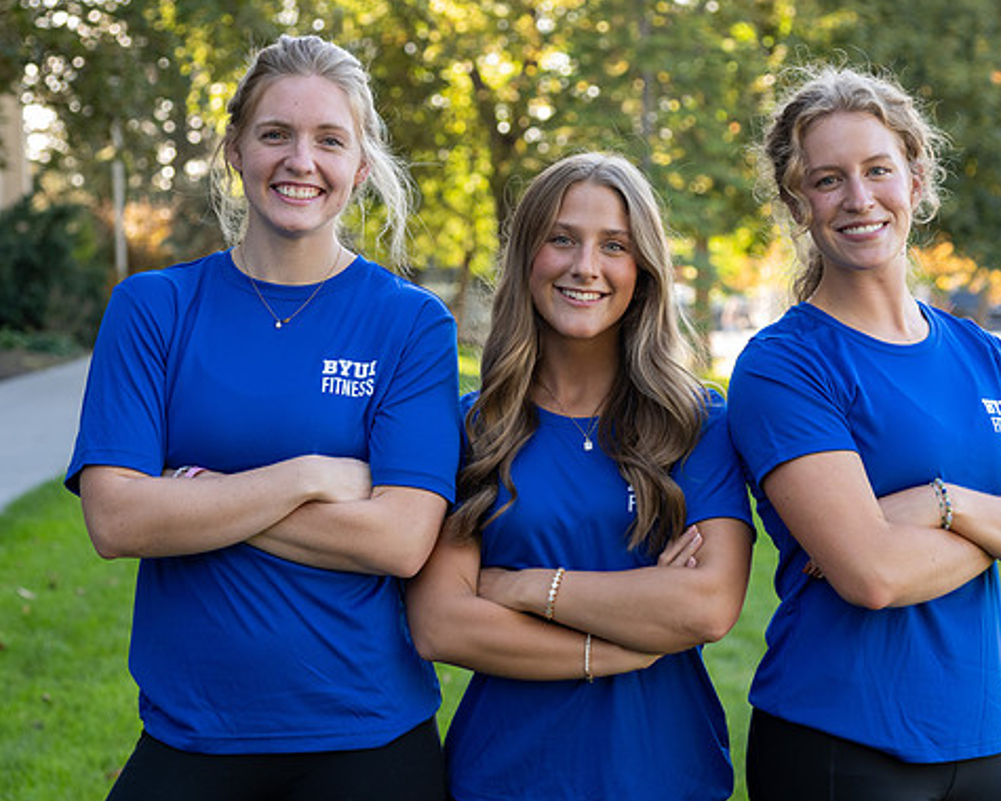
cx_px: 523
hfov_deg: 16.2
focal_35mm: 119
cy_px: 322
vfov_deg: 13.0
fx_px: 3525
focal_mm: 78
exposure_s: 1/125
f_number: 4
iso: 400
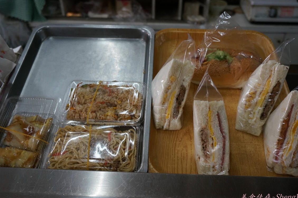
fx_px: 289
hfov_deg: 54.5
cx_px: 154
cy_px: 98
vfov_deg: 37.8
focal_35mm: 35
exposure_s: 1/160
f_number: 4
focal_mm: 22
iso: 640
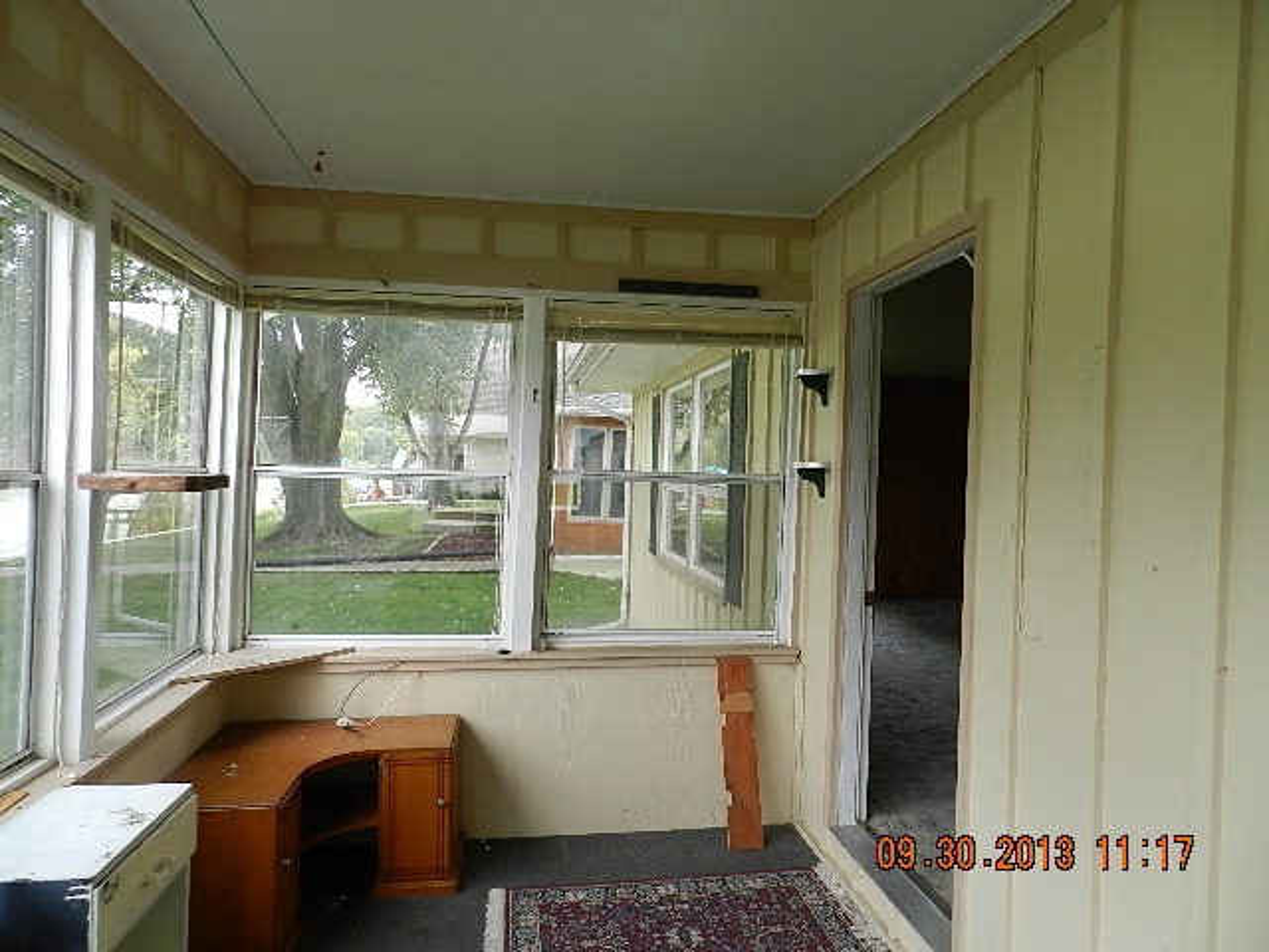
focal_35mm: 23
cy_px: 476
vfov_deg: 58.9
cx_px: 634
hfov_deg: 73.9
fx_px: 843
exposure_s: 1/80
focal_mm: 4
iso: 160
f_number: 3.4
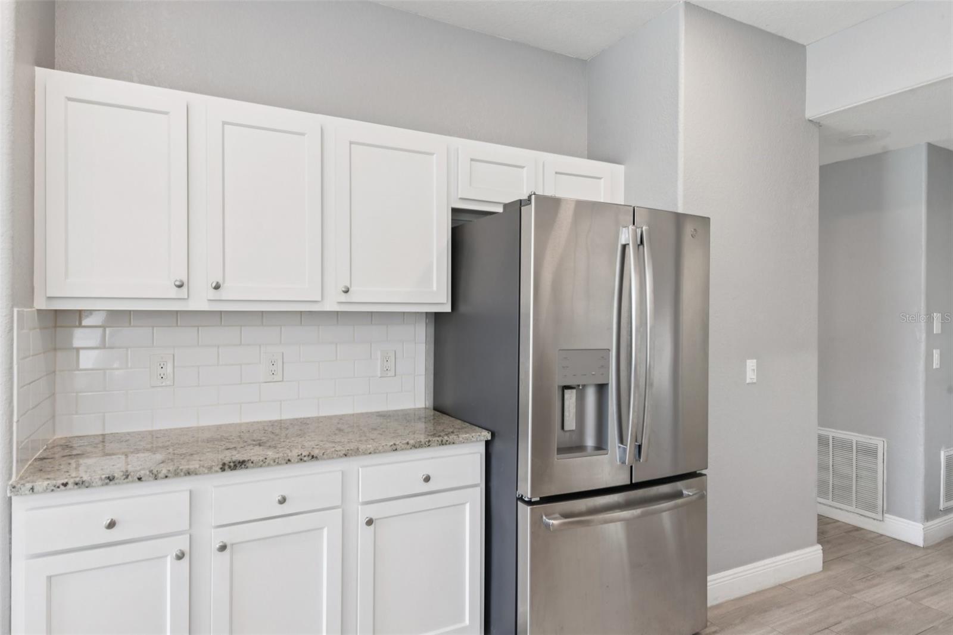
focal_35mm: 22
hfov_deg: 78.6
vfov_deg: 57.2
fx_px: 582
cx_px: 476
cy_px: 318
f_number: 8
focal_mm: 22
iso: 400
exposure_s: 1/20
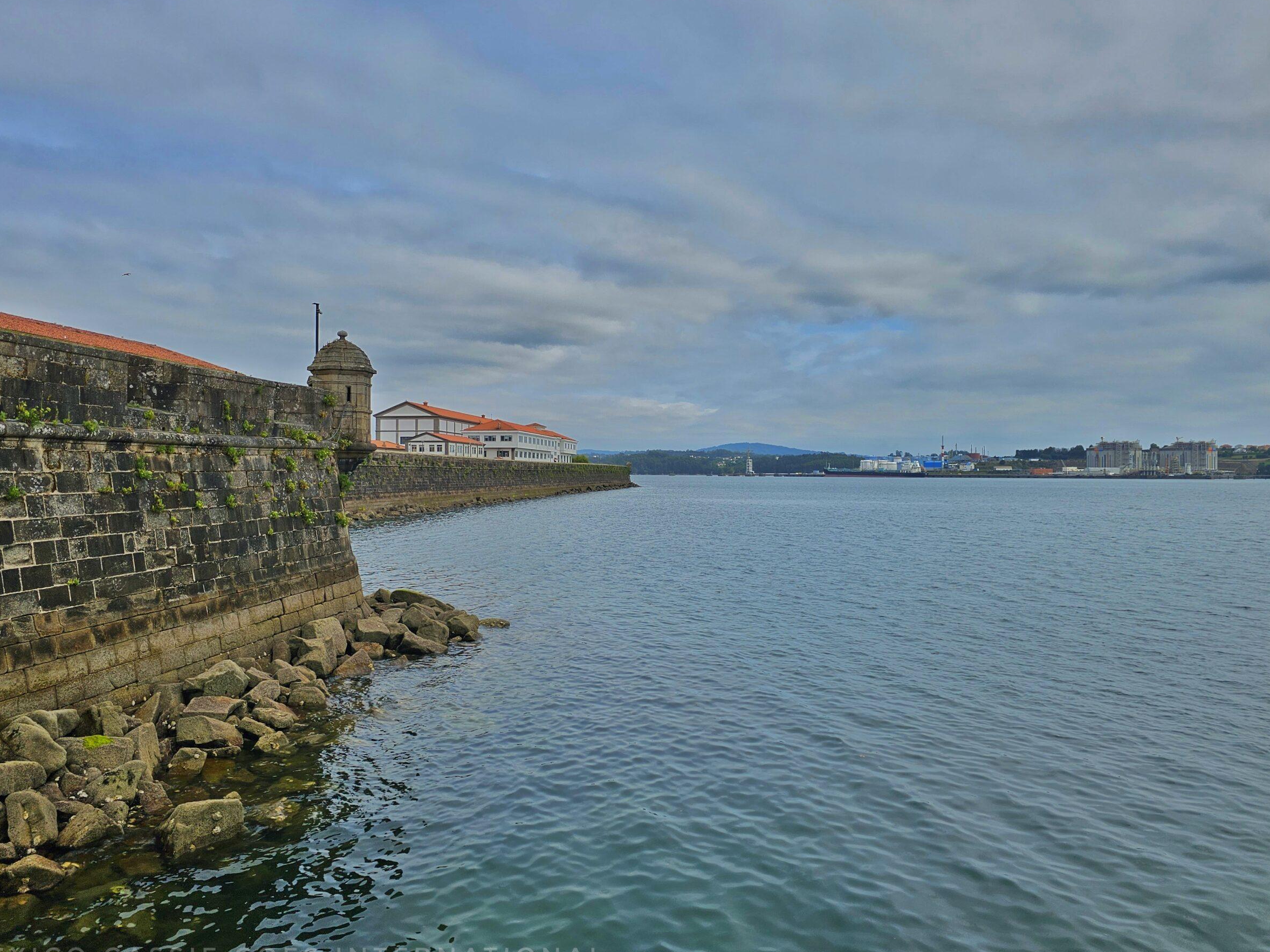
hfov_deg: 69.4
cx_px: 612
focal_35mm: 25
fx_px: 917
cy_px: 458
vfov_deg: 54.9
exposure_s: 1/1114
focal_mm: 6.3
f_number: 1.7
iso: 10
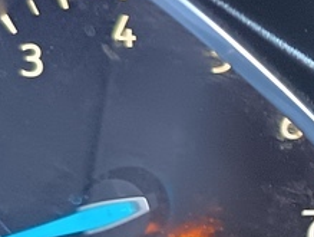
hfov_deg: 14.5
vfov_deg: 13.3
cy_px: 96
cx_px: 631
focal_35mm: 112
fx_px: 1018
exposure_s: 1/33.3
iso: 3482
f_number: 1.75
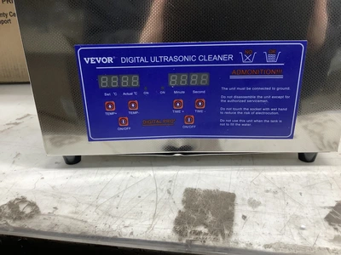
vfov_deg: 45.4
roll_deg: +1.1
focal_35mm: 31
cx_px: 170
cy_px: 128
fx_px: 305
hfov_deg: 58.4
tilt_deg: -25.1
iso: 80
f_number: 2.4
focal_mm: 3.3
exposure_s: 1/60
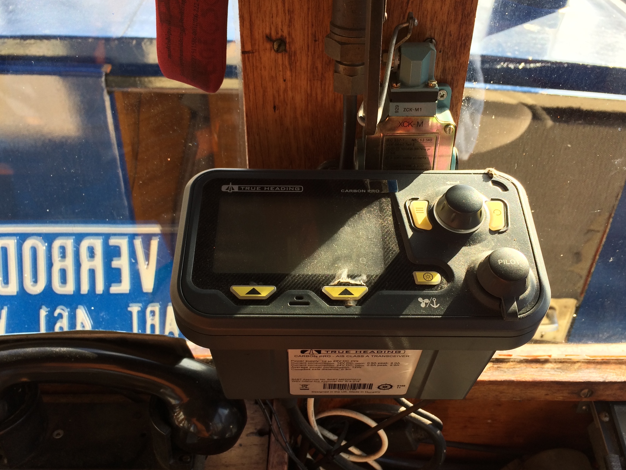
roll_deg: -2.7
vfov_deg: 41.8
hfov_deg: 54.0
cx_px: 317
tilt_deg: -40.1
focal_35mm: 34
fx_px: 615
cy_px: 228
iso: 32
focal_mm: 4.15
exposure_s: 1/208
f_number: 2.2
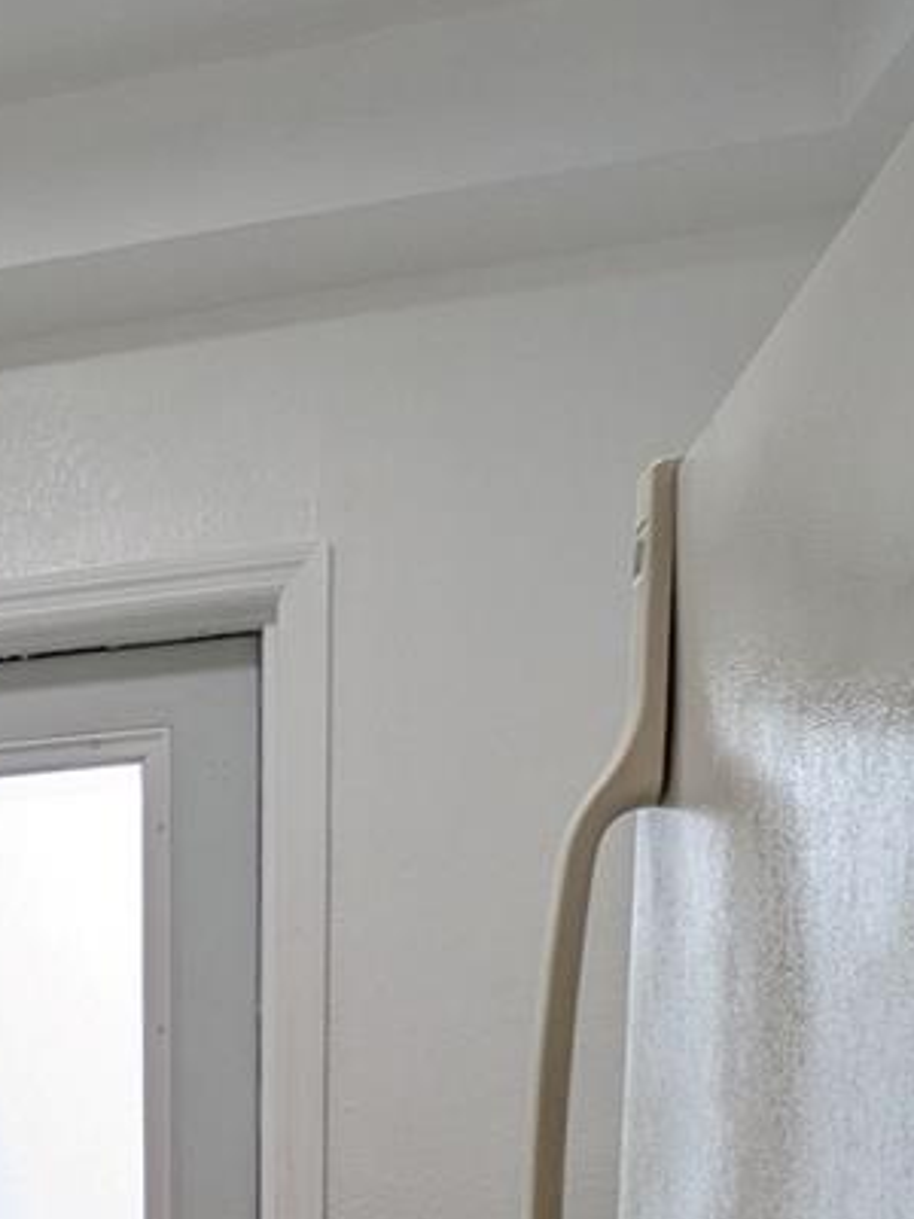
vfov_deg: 34.6
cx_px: -332
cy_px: 1317
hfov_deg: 25.3
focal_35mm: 48
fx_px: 1690
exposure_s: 1/87.8
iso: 54
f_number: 2.2
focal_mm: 2.35
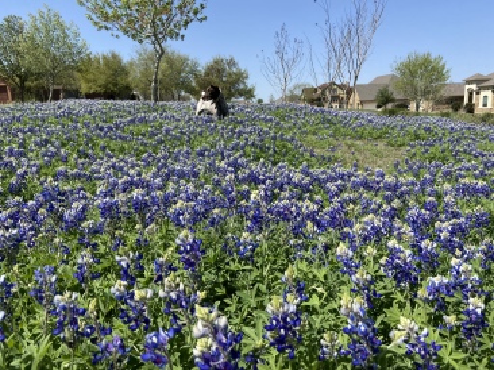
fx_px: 371
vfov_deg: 53.0
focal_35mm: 26
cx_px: 247
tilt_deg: -13.3
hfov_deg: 67.3
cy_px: 185
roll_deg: +1.4
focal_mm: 4.25
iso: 32
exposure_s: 1/2571
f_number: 1.8
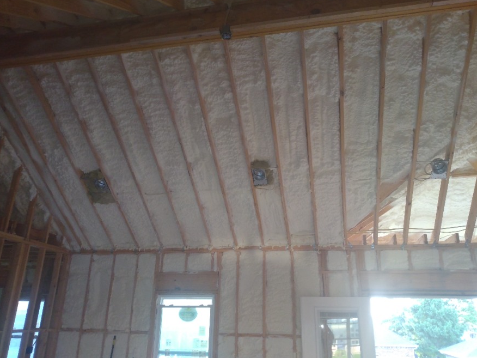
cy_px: 172
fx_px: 289
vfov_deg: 63.4
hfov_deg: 79.0
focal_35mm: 21
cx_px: 243
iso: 222
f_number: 2
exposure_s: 1/30
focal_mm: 3.54
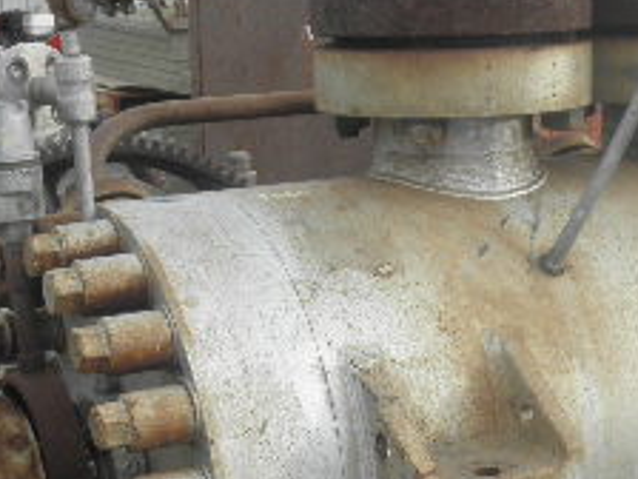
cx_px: 439
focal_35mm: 80
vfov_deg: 18.2
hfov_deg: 24.3
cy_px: 419
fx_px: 1474
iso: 64
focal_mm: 5
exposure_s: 1/160
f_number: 3
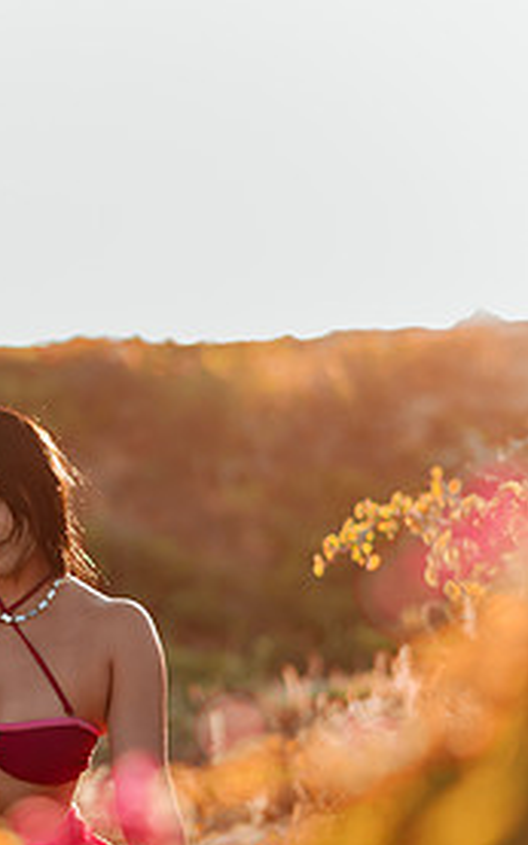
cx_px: 73
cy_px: 500
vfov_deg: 21.6
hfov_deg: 13.5
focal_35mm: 96
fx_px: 2211
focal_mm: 58
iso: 50
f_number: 1.8
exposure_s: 1/800
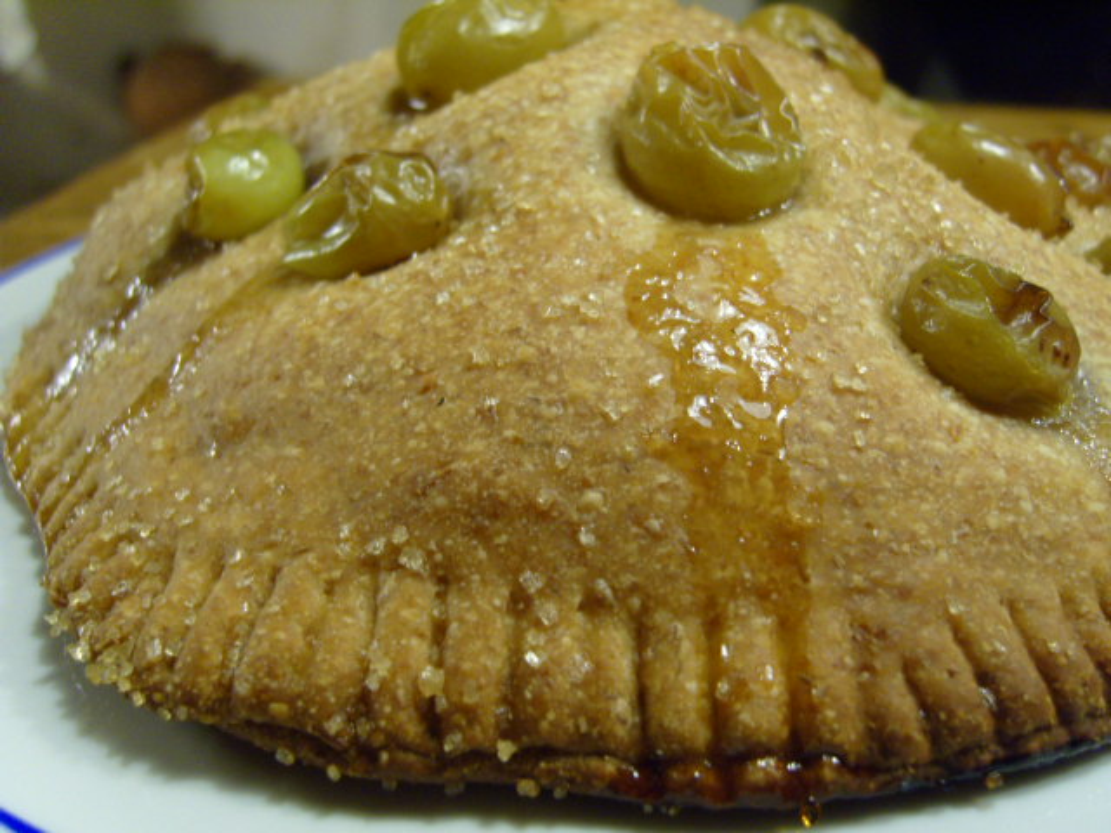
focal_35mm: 35
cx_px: 556
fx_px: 1123
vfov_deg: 40.7
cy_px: 416
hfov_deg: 52.6
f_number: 2.8
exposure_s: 1/8
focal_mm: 7.4
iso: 200
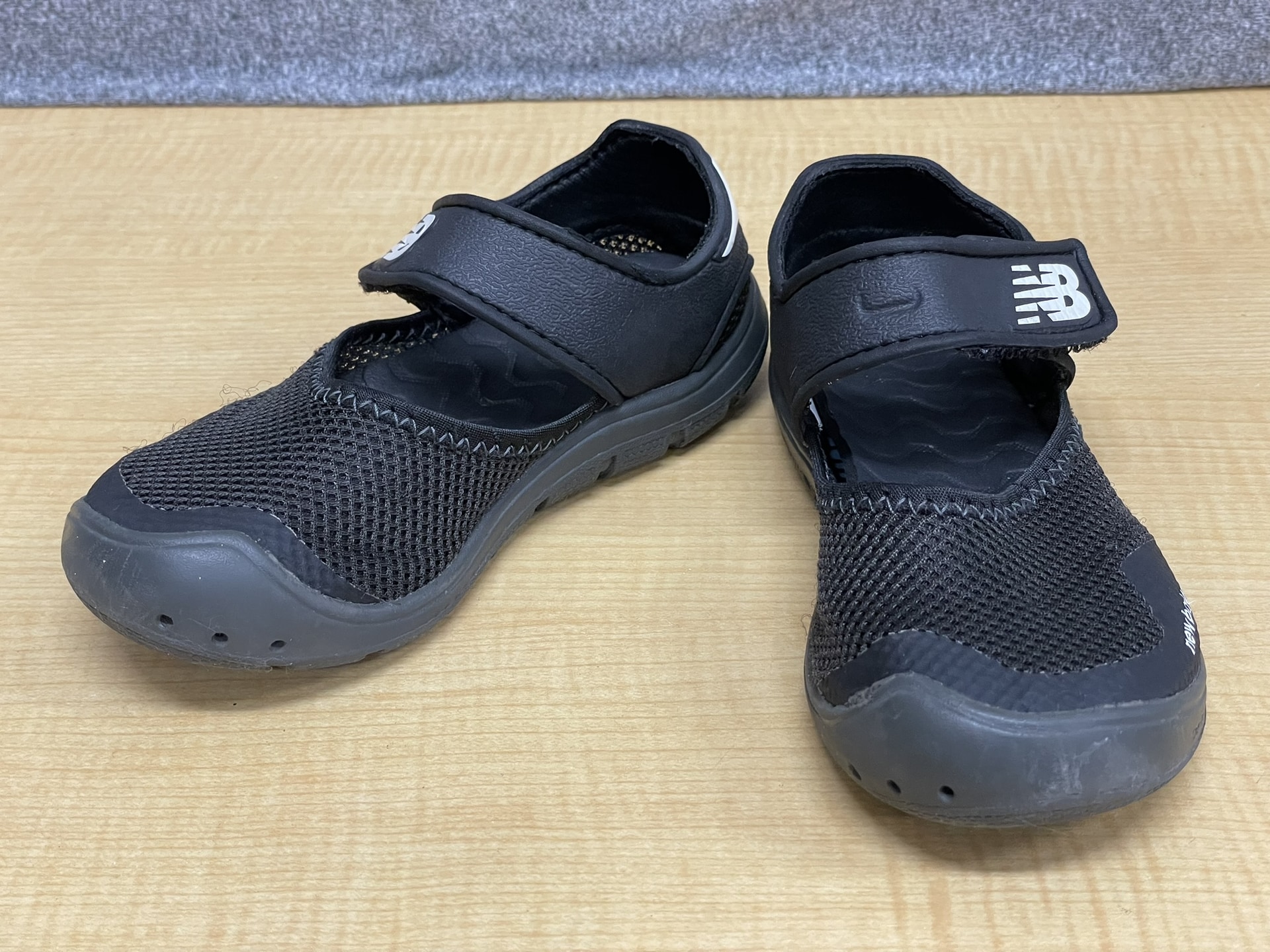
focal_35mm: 52
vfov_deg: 28.0
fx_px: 1908
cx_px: 635
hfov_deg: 36.8
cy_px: 476
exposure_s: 1/92
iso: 200
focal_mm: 6
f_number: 2
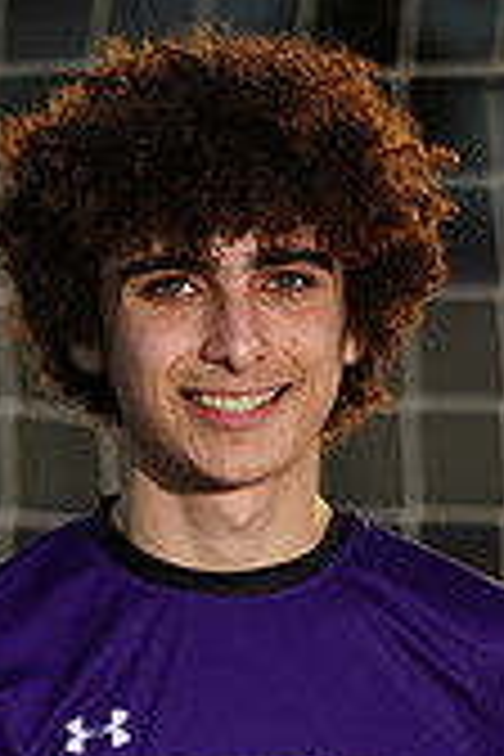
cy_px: 972
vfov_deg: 1.5
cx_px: 205
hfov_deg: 1.0
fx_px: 29062
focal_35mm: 1384
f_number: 7.1
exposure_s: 1/200
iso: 100
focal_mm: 400
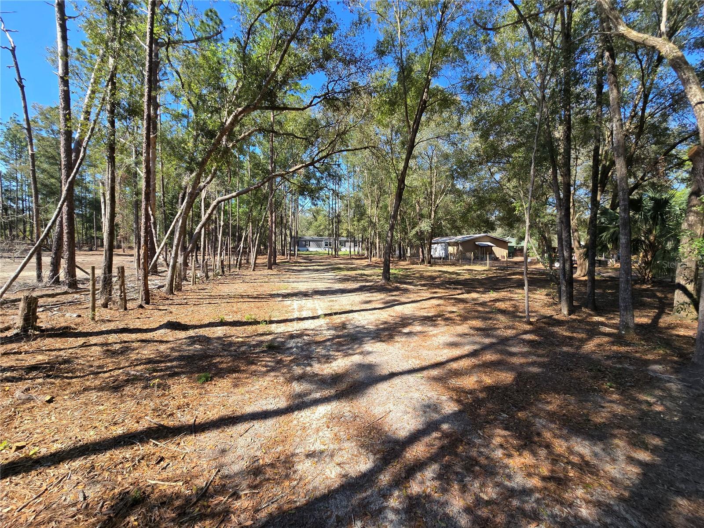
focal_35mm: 13
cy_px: 264
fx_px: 264
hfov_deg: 106.2
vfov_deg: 89.9
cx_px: 352
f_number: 2.2
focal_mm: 2.2
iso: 50
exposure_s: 1/812
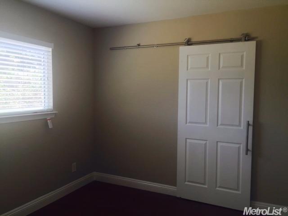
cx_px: 144
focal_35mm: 29
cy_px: 108
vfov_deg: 48.2
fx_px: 241
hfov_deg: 61.7
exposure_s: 1/40
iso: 32
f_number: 2.2
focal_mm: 4.15
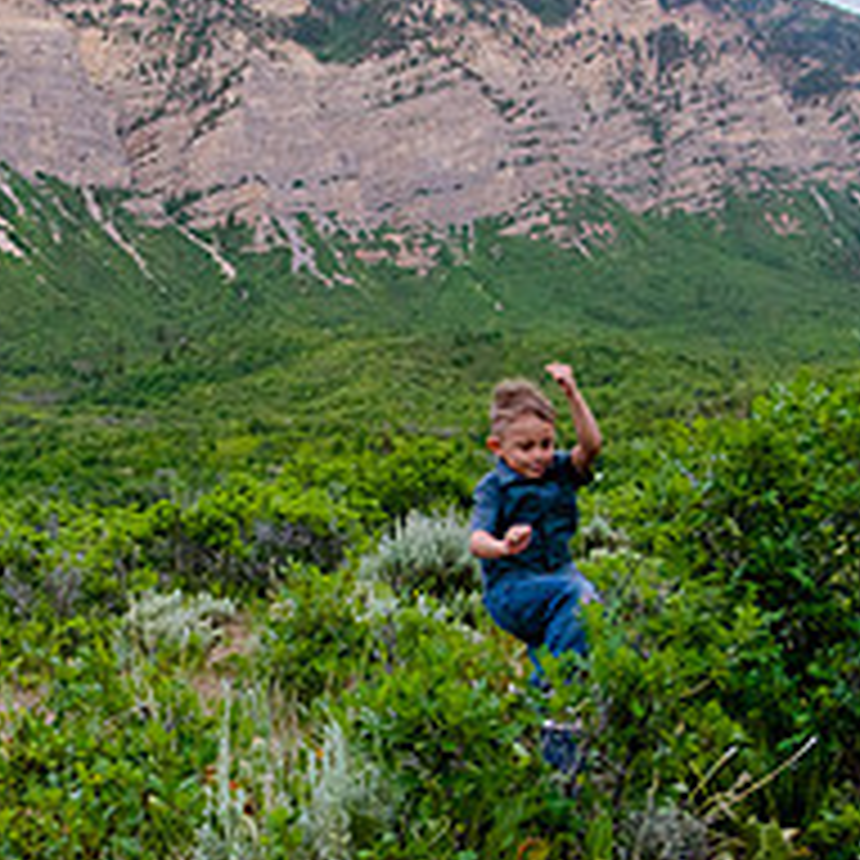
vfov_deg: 27.6
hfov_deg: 27.2
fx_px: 1743
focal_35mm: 62
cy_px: 531
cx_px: 189
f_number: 4
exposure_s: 1/250
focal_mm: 24
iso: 2500
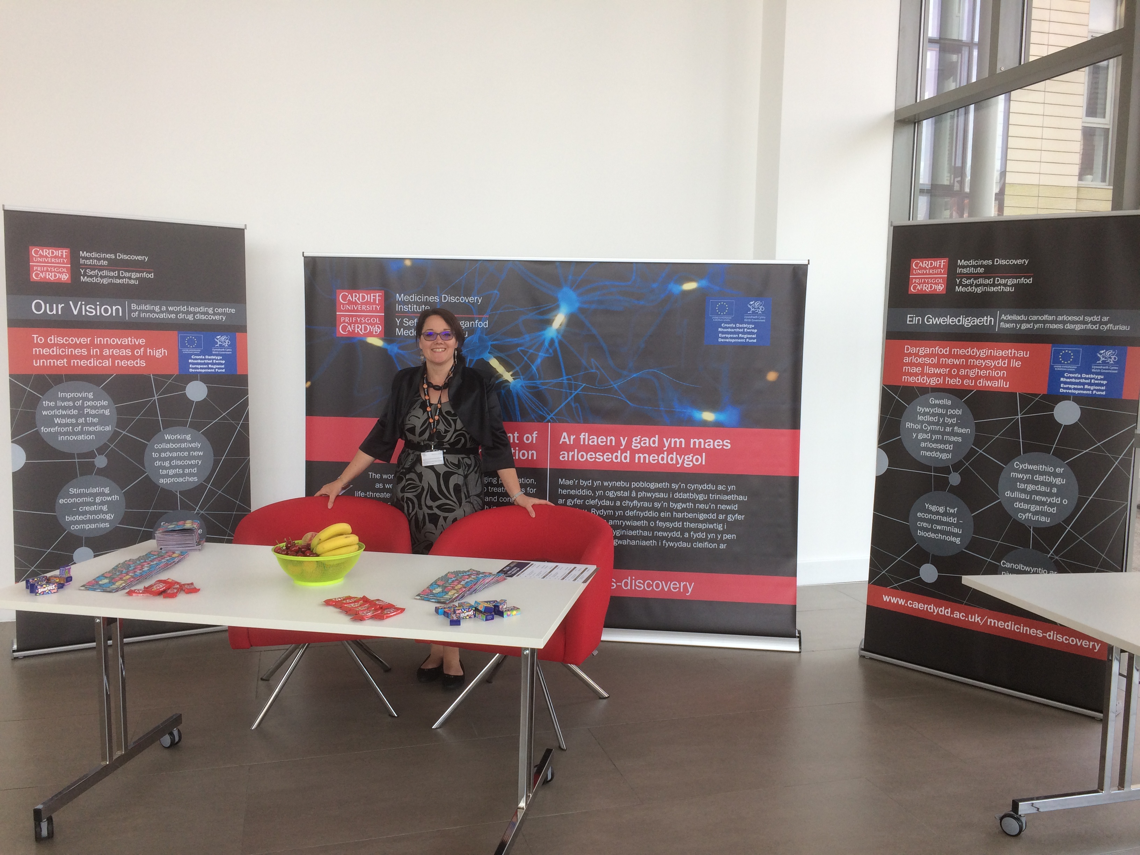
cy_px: 428
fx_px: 955
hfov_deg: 61.7
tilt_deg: -6.0
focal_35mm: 29
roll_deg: -0.1
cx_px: 570
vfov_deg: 48.2
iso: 32
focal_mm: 4.15
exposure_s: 1/115
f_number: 2.2
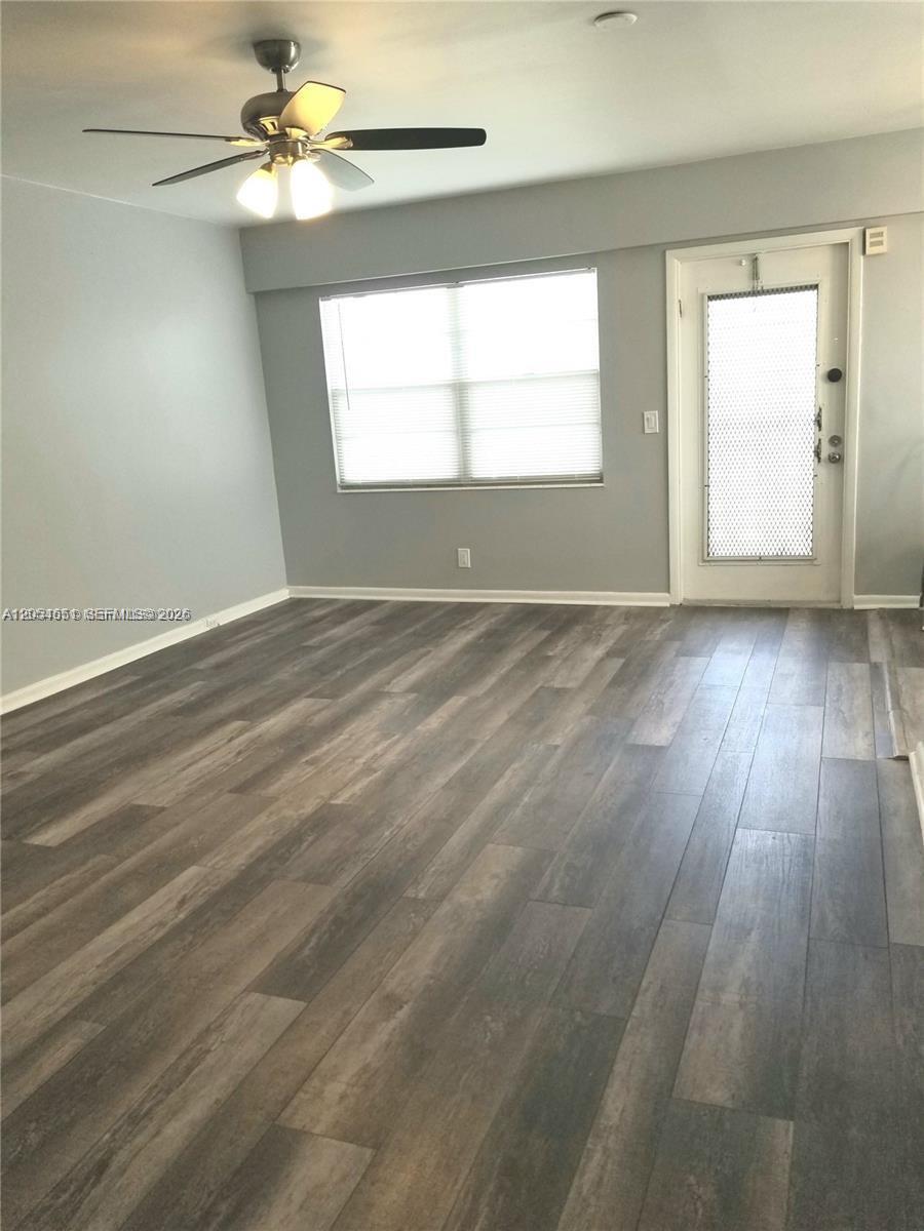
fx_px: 925
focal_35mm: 26
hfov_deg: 53.1
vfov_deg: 67.3
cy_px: 616
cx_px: 462
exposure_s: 1/120
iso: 80
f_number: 1.7
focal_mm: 4.3
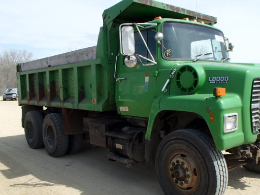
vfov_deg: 40.6
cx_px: 154
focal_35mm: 35
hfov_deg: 52.3
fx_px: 263
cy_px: 111
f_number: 3.9
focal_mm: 5
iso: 100
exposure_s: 1/640
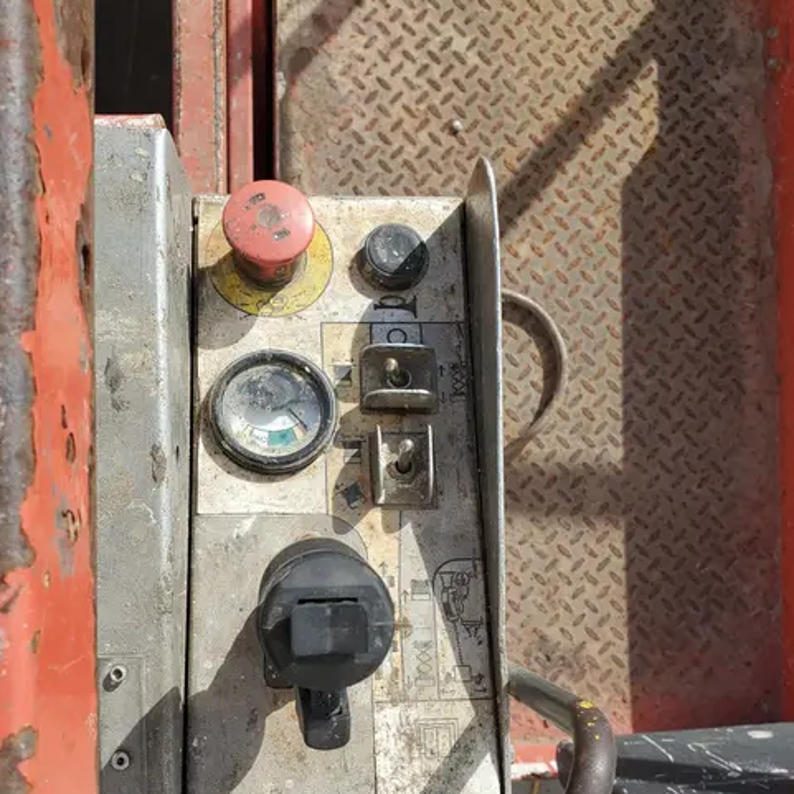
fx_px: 908
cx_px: 383
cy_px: 486
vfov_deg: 46.9
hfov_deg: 47.2
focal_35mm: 35
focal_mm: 4.3
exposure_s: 1/1189
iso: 50
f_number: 2.4
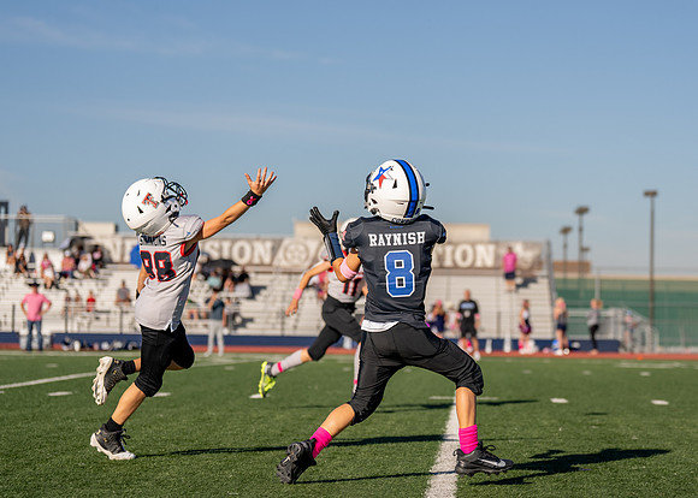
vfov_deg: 14.3
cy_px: 251
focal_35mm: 101
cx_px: 423
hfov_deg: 19.8
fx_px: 1992
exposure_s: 1/2500
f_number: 2.8
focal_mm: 82
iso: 160
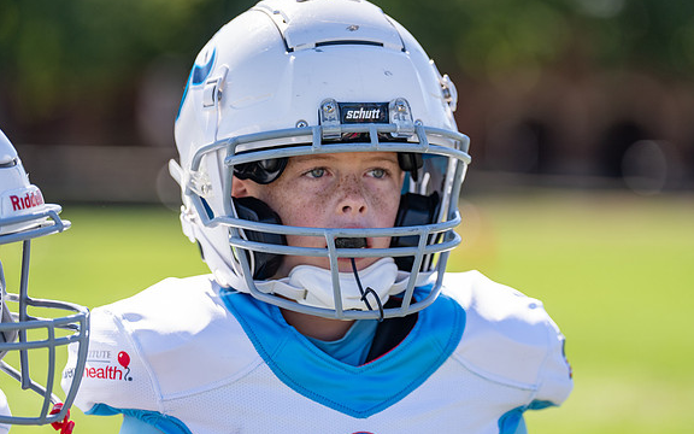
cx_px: 352
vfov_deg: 7.3
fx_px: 3386
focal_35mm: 179
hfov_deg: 11.7
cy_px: 205
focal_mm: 147
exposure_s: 1/1600
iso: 200
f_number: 2.8
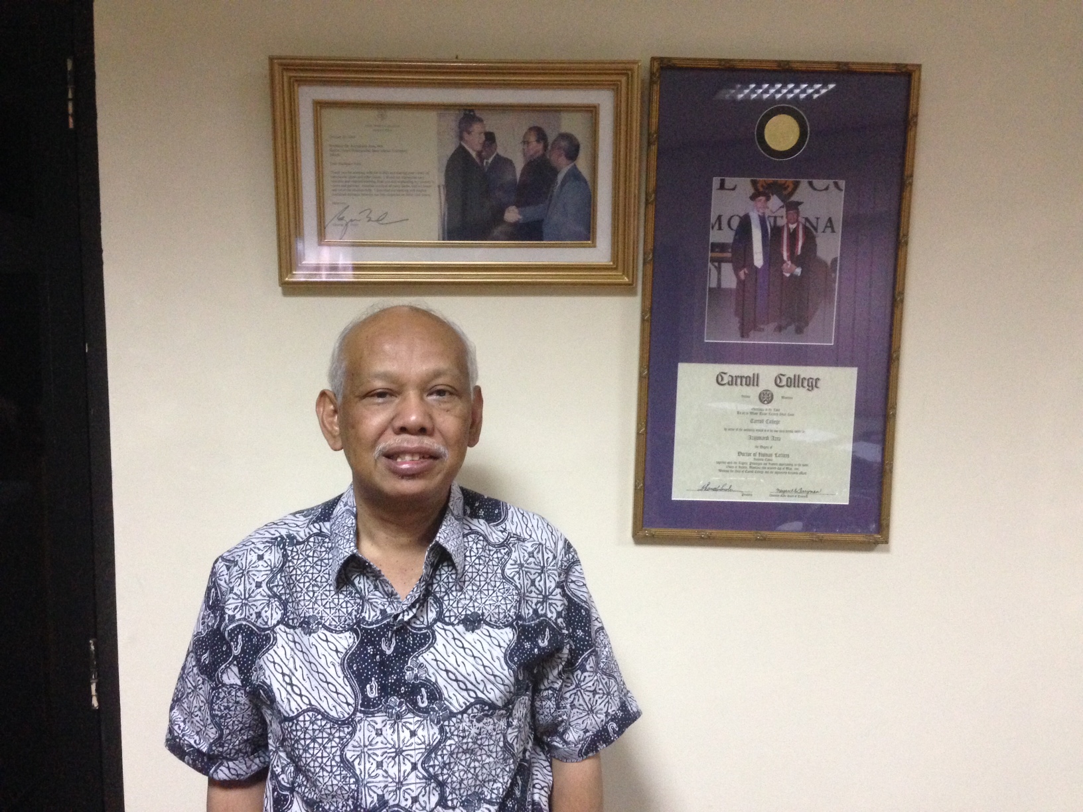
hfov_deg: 55.4
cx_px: 542
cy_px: 406
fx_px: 1032
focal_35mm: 33
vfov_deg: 42.9
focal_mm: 4.12
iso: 400
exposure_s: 1/20
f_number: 2.4
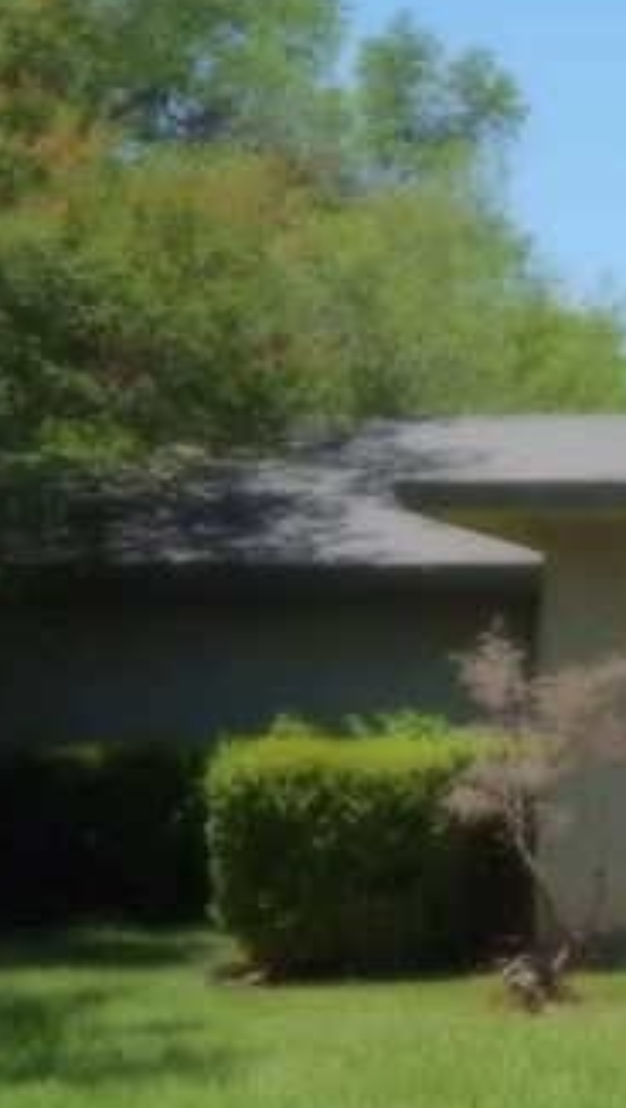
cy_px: 659
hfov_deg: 10.7
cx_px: 1157
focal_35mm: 106
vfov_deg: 20.1
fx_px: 3120
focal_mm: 5.6
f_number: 3.2
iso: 125
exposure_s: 1/1250
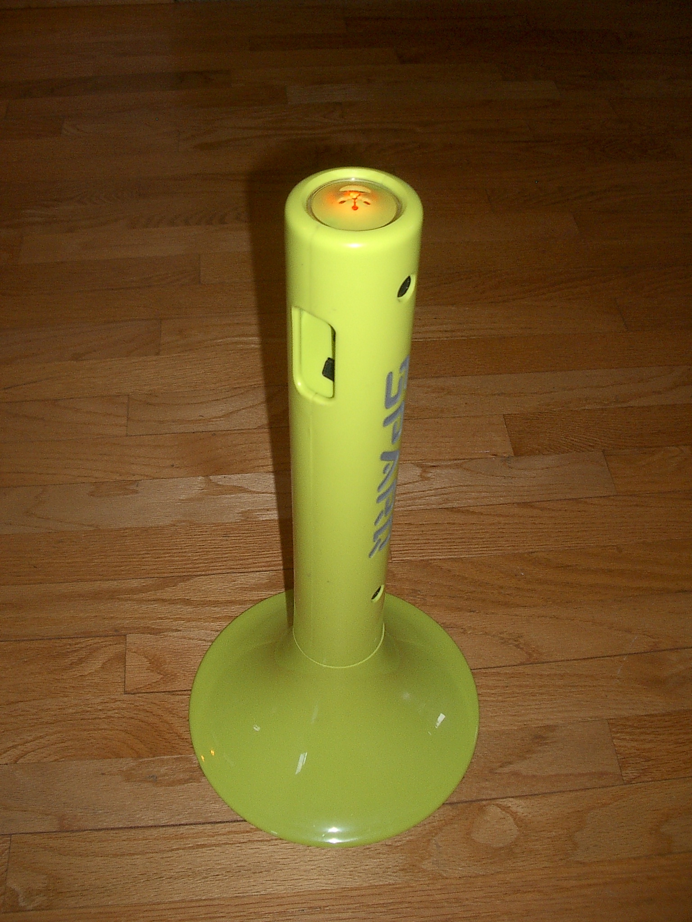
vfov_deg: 52.6
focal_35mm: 35
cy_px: 461
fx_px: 933
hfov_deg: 40.7
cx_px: 346
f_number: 2.6
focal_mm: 5.8
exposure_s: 1/40
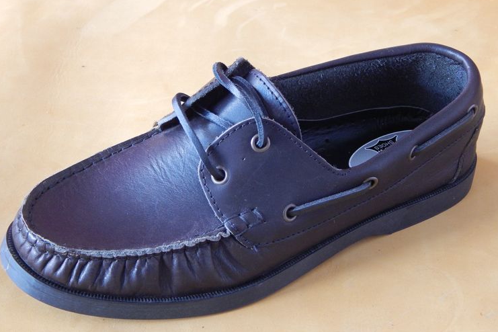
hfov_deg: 25.4
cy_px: 174
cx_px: 247
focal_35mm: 80
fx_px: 1107
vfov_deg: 17.1
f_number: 4.2
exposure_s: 1/15
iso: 400
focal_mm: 13.5
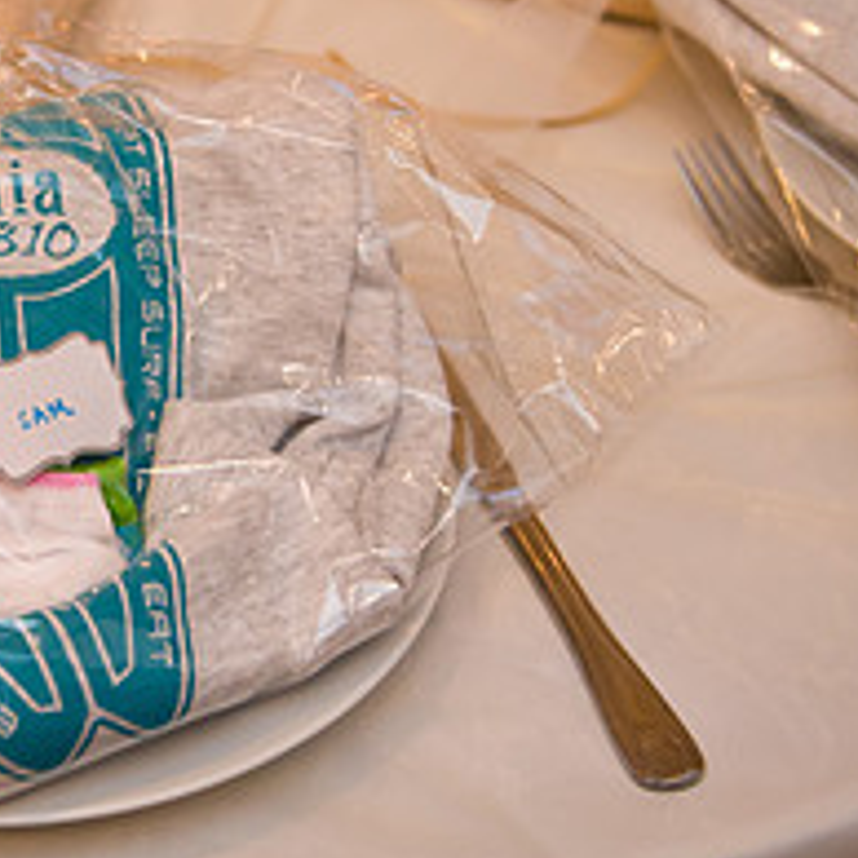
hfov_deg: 19.0
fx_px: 2496
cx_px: 9
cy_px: 243
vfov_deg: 19.4
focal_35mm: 89
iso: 1600
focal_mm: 35
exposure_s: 1/125
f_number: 3.2
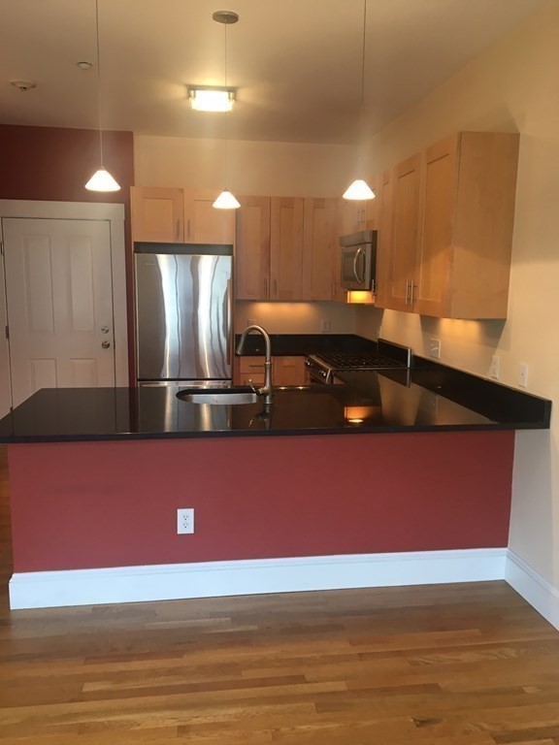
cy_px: 372
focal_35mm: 29
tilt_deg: -7.4
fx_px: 624
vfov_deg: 61.7
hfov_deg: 48.2
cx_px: 280
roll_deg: -1.2
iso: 64
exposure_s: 1/30
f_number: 2.2
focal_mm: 4.15
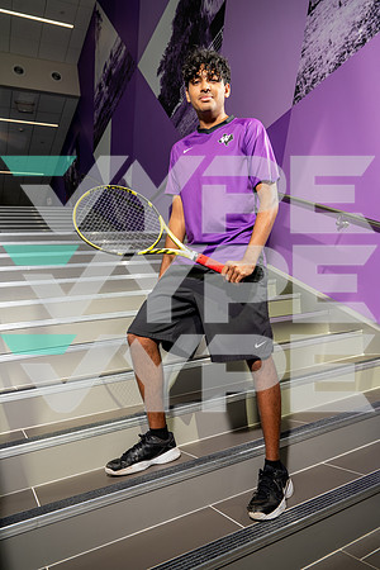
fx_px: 396
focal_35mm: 25
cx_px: 190
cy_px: 285
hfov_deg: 51.3
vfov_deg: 71.5
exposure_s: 1/250
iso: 320
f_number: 6.3
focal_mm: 25
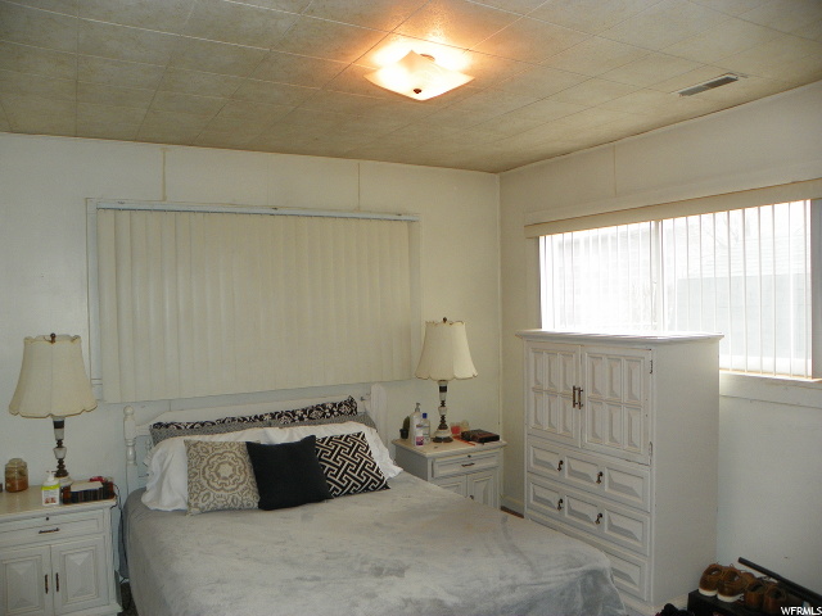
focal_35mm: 26
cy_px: 308
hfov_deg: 67.3
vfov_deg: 53.1
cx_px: 411
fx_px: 617
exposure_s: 1/40
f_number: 2.8
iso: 80
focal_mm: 4.6
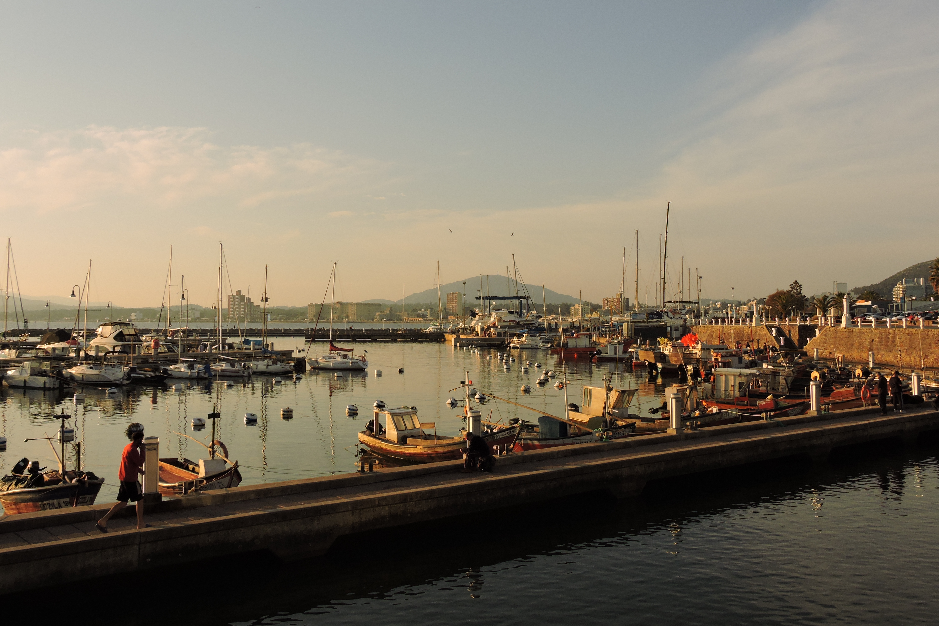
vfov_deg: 37.8
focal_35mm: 35
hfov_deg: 54.4
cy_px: 278
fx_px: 913
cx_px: 476
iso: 100
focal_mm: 5.9
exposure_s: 1/800
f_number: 3.6
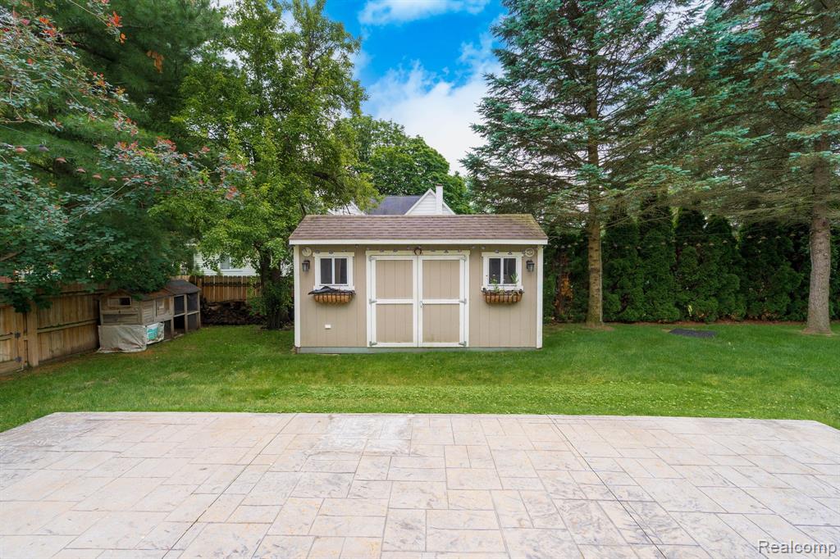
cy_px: 280
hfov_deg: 96.8
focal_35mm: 16
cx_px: 420
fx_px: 373
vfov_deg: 73.7
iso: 250
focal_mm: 16
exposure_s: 1/160
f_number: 7.1
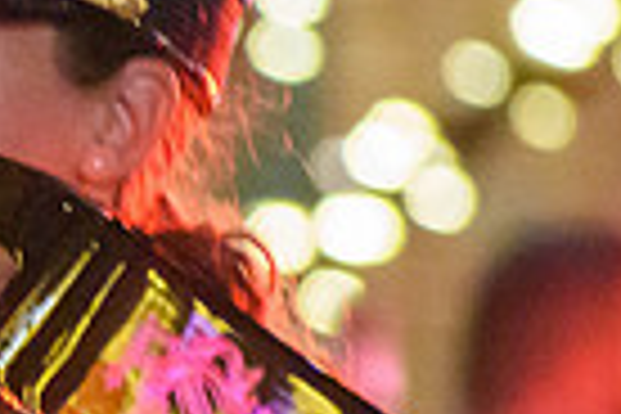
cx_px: -328
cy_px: 326
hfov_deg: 1.1
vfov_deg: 0.7
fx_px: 32686
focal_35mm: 1895
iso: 12800
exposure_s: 1/60
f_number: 6.3
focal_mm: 300
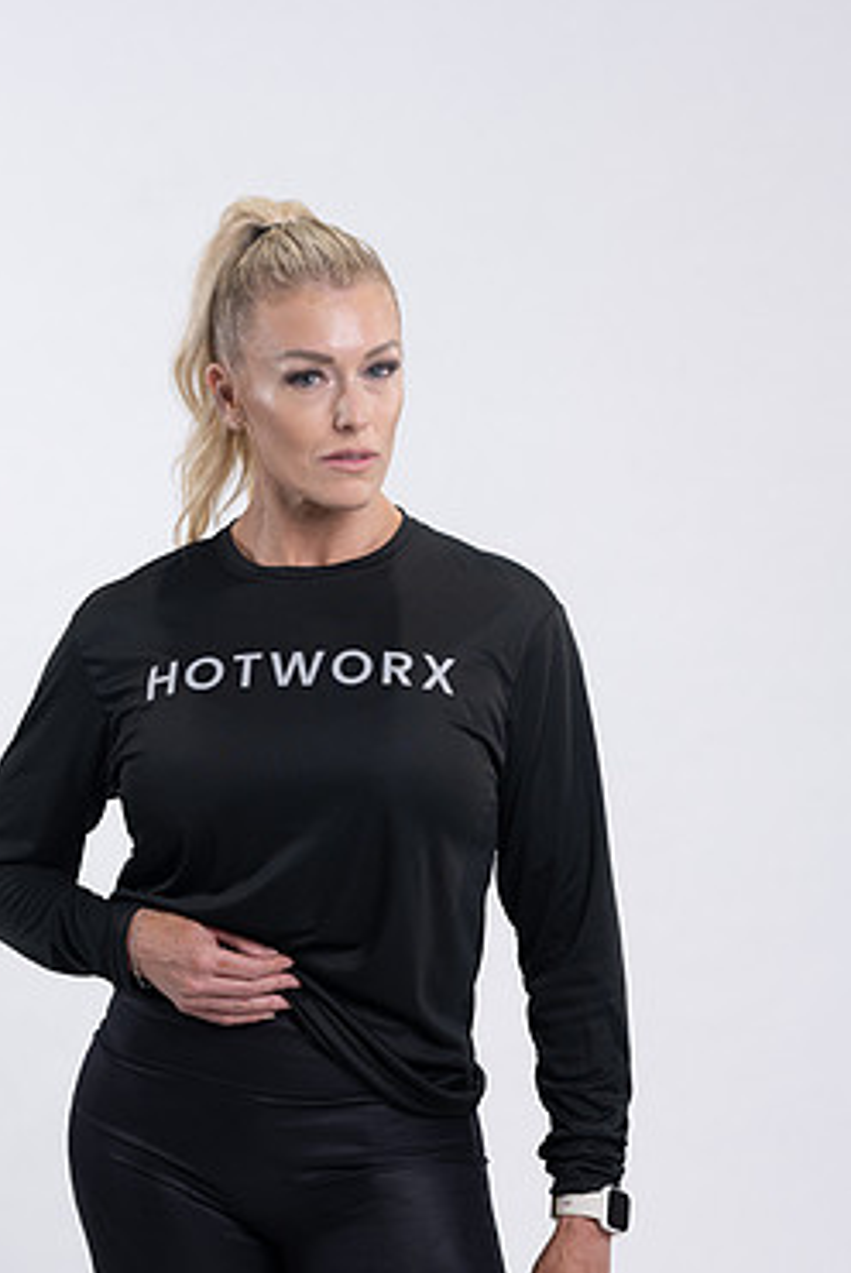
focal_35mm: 103
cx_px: 350
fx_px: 3645
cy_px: 755
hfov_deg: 13.3
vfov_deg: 19.8
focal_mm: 85
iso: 200
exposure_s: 1/125
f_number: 4
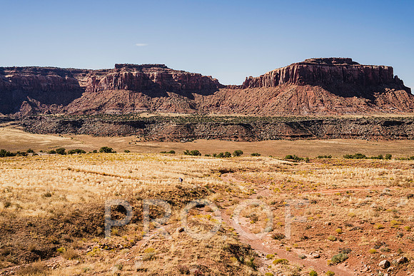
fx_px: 452
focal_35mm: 39
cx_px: 203
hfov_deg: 49.2
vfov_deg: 34.0
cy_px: 138
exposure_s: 1/640
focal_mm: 38
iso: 160
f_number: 7.1
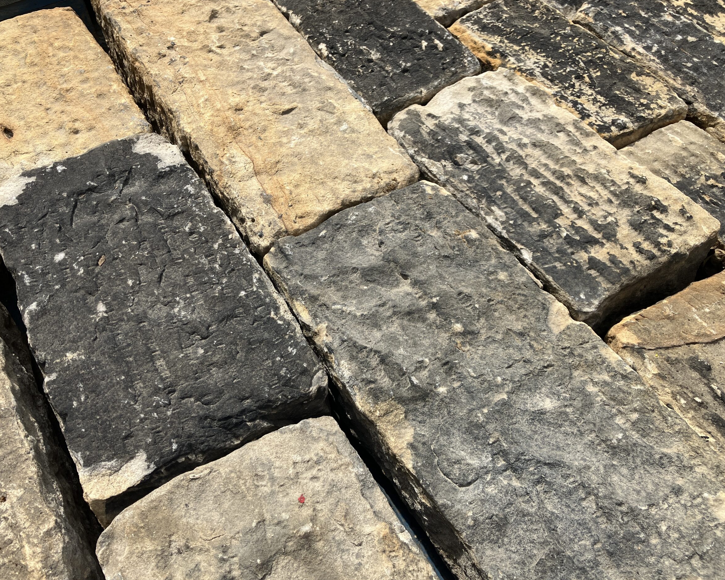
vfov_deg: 48.5
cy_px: 290
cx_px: 337
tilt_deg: -51.6
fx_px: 644
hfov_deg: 58.7
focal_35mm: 30
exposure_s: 1/2024
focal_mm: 3.99
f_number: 1.8
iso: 32
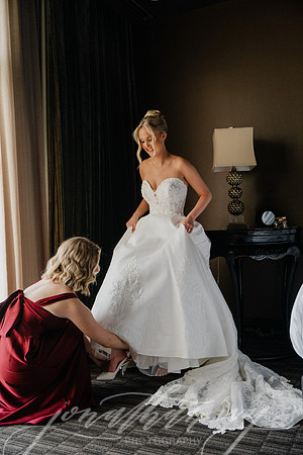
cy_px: 228
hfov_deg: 35.9
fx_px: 467
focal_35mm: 37
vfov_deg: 51.9
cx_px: 152
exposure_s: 1/250
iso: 1400
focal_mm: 37
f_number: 2.8
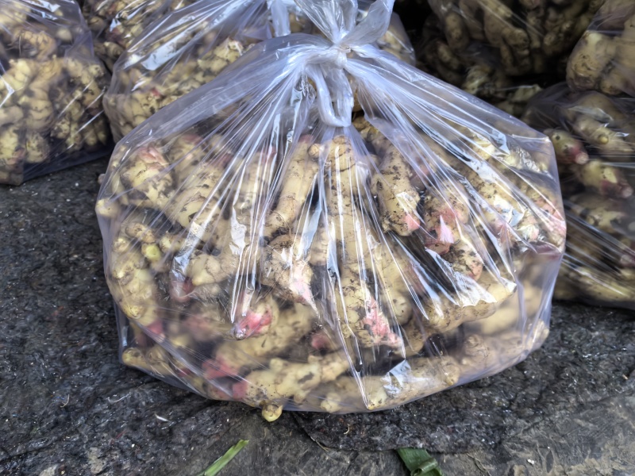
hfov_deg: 65.3
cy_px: 238
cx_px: 318
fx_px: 495
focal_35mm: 27
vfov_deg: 51.4
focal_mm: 5.75
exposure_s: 1/100
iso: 500
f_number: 2
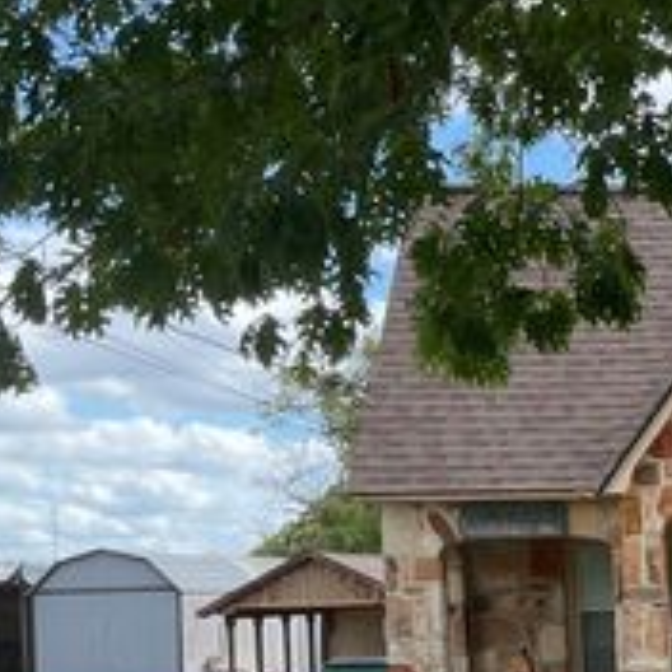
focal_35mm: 73
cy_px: 640
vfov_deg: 22.9
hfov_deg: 21.6
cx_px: 851
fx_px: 1603
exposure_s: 1/428
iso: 16
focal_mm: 3
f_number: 1.8
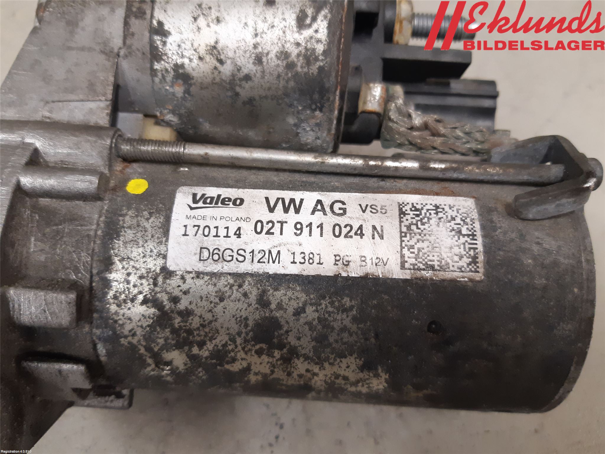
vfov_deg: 53.1
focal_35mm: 26
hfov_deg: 67.3
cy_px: 227
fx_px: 454
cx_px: 302
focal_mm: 3.93
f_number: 1.7
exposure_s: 1/50
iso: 200
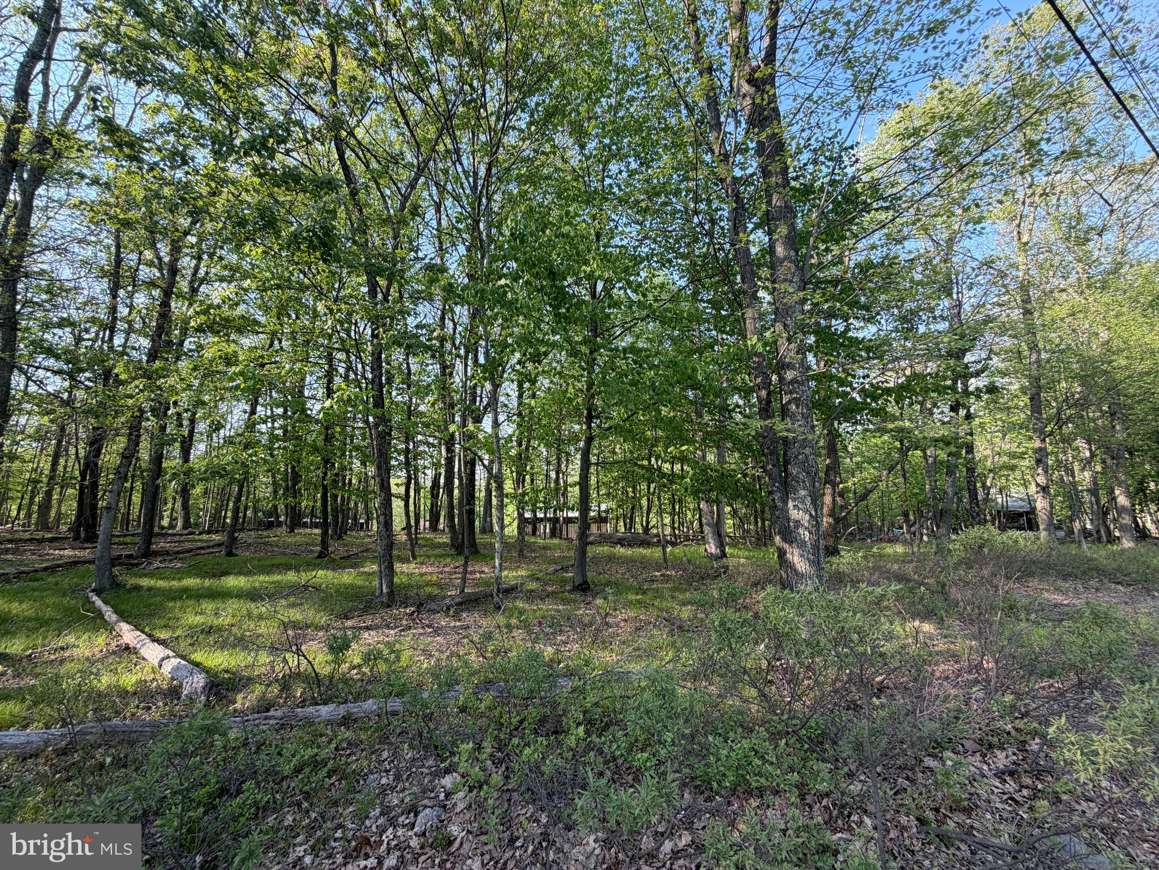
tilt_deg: +5.8
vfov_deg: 85.7
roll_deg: +1.3
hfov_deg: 102.1
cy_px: 435
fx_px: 469
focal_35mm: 14
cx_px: 580
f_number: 2.2
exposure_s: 1/176
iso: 40
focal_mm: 2.22
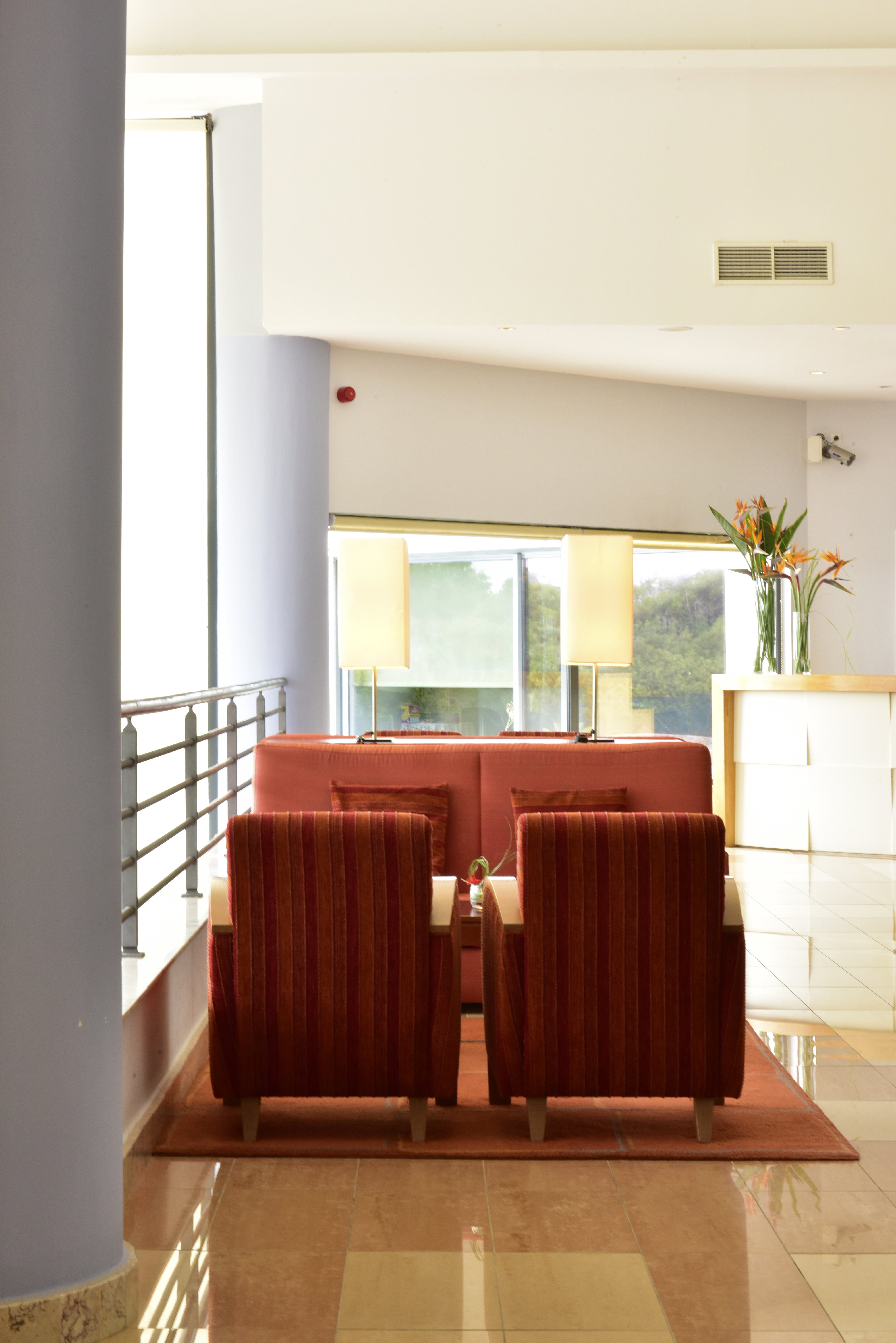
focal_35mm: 62
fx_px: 2313
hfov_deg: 21.9
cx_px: 448
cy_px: 672
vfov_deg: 32.4
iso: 500
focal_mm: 62
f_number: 22
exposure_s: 1/3
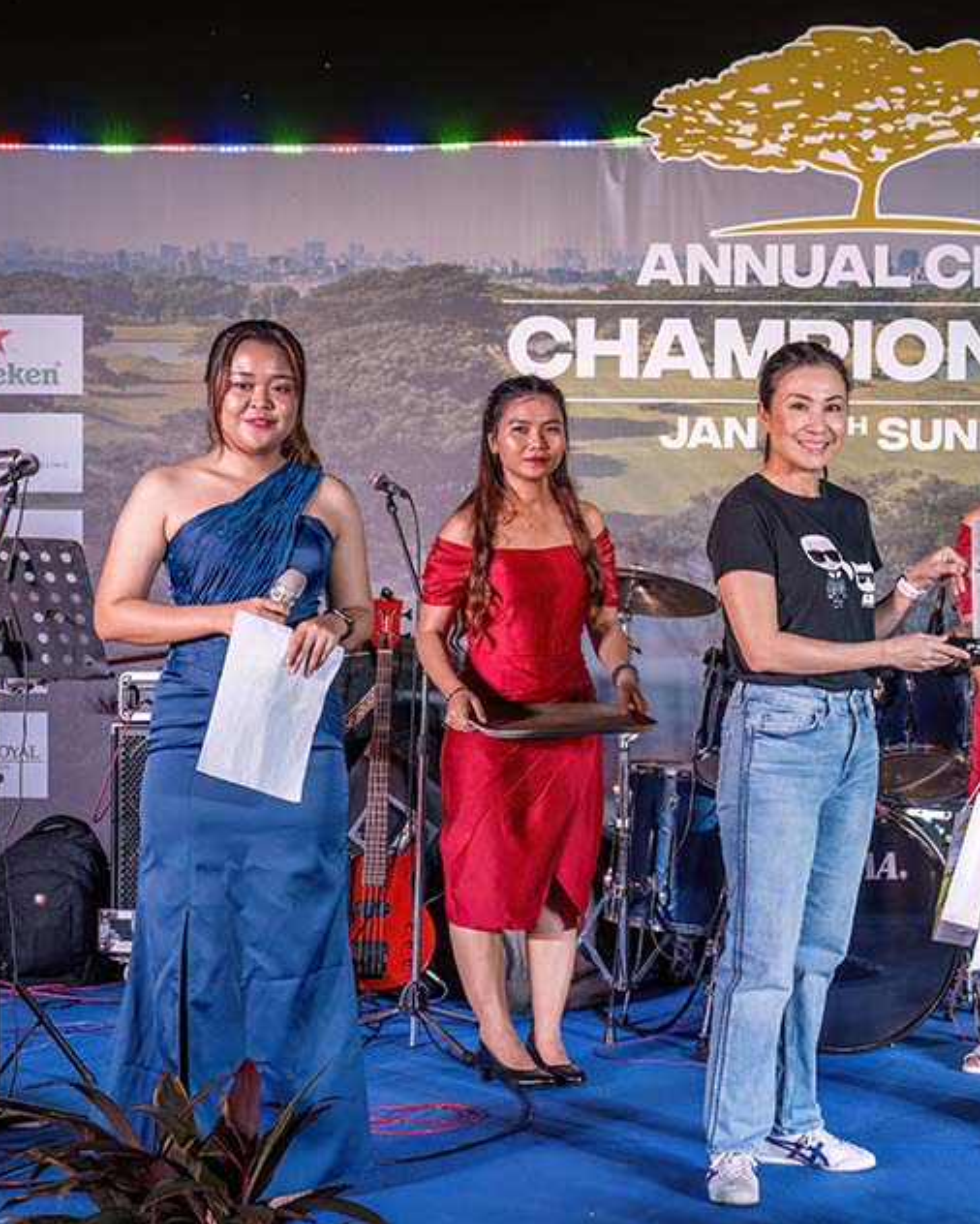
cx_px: 906
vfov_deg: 33.0
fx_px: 2066
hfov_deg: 25.7
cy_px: 608
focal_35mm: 57
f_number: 5.6
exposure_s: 1/200
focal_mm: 40
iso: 1400
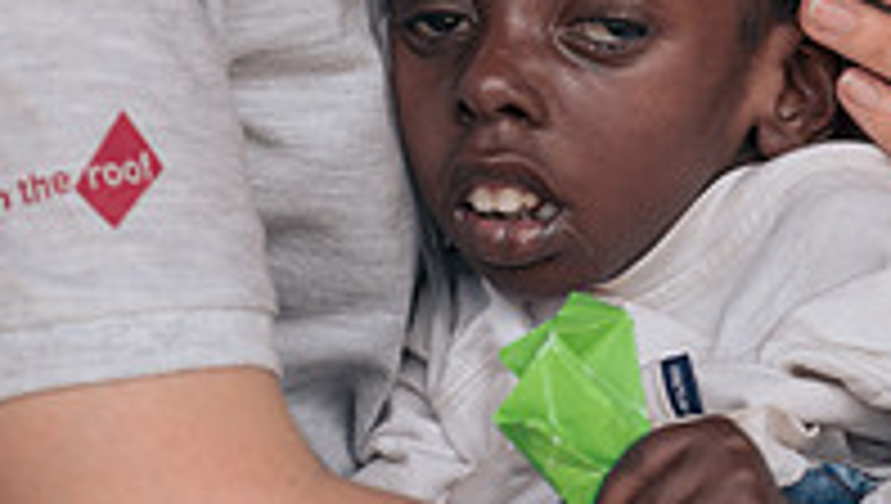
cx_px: 482
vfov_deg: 3.3
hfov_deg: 5.9
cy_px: -302
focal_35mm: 366
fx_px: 8659
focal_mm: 154
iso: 100
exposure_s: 1/160
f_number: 4
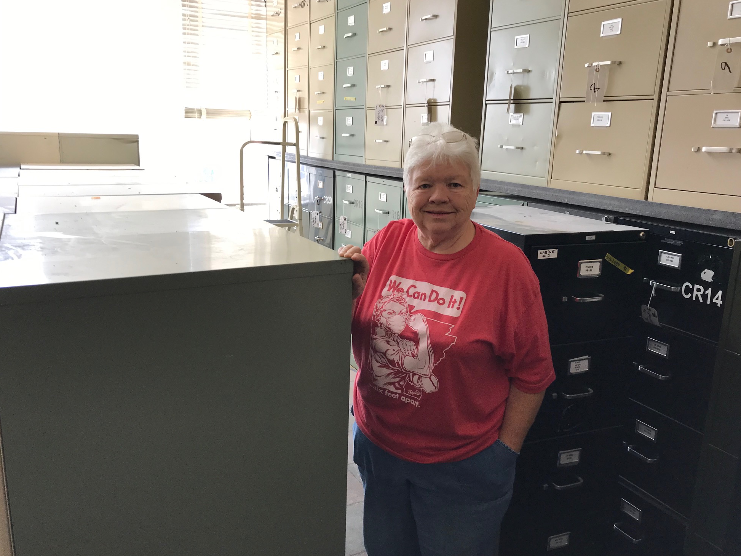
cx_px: 380
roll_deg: -0.9
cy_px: 275
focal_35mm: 29
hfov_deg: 61.6
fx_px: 621
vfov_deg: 48.2
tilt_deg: -11.5
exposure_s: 1/60
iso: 32
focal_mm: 3.99
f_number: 1.8
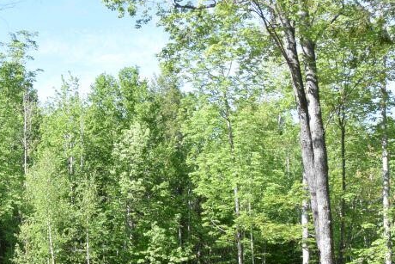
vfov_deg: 15.2
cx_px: 73
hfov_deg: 22.8
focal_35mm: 88
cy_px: 271
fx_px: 966
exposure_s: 1/250
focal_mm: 18
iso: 320
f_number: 8
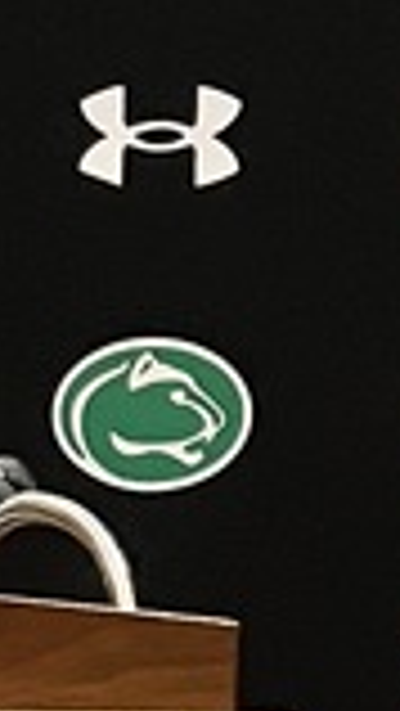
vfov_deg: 10.5
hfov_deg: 6.6
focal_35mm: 184
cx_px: -36
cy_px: 1526
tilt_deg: -12.7
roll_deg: -1.5
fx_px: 3466
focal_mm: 5.7
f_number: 1.5
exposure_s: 1/30
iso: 800
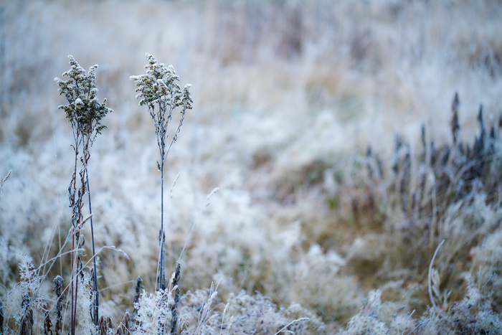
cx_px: 251
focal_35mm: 85
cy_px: 168
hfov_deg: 23.9
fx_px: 1185
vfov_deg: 16.1
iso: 100
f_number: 1.8
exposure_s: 1/350
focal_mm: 85
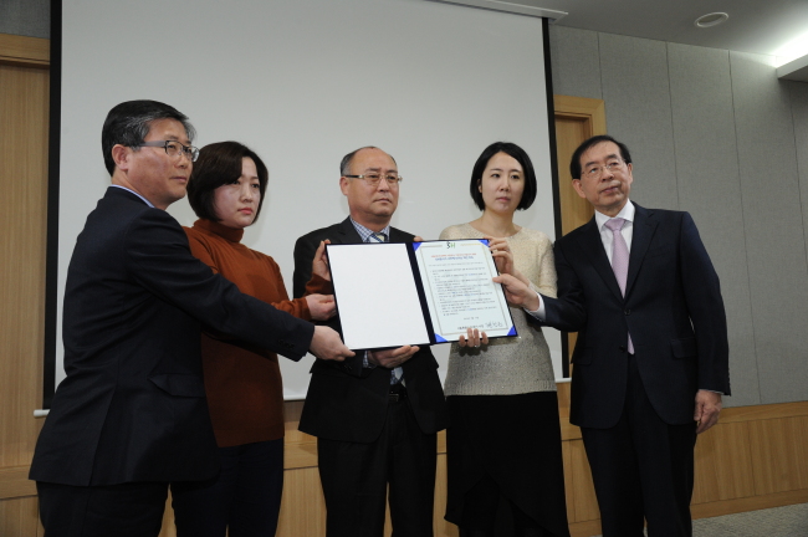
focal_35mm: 31
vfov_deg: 42.2
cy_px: 268
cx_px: 404
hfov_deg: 60.3
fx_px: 695
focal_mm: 31
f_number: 5.6
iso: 2000
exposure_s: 1/125
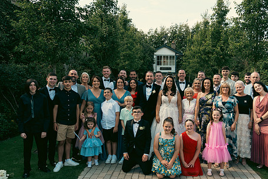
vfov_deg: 40.0
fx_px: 246
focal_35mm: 33
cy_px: 97
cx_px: 166
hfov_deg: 56.6
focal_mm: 26
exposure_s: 1/500
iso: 500
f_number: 5.6
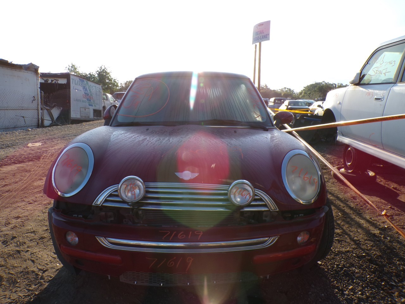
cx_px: 202
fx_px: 281
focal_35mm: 24
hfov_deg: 71.6
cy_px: 152
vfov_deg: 56.8
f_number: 4.4
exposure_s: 1/340
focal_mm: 4.3
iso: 100
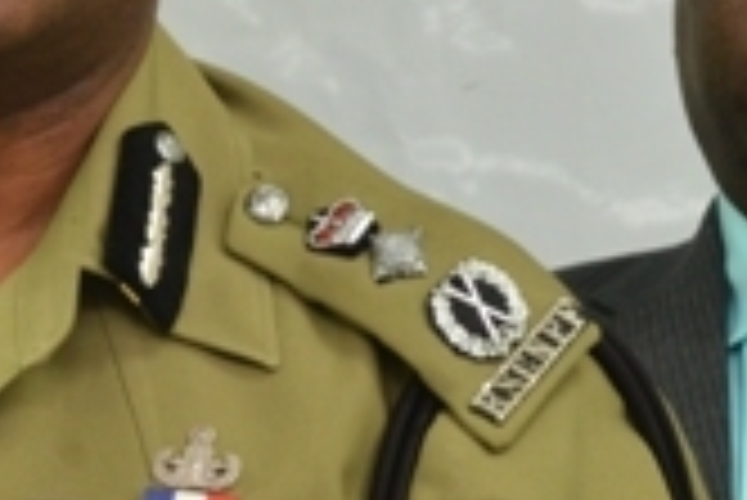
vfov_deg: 3.6
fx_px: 7850
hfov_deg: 5.4
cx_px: 274
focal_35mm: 378
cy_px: 282
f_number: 9
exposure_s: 1/60
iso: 1600
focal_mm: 98
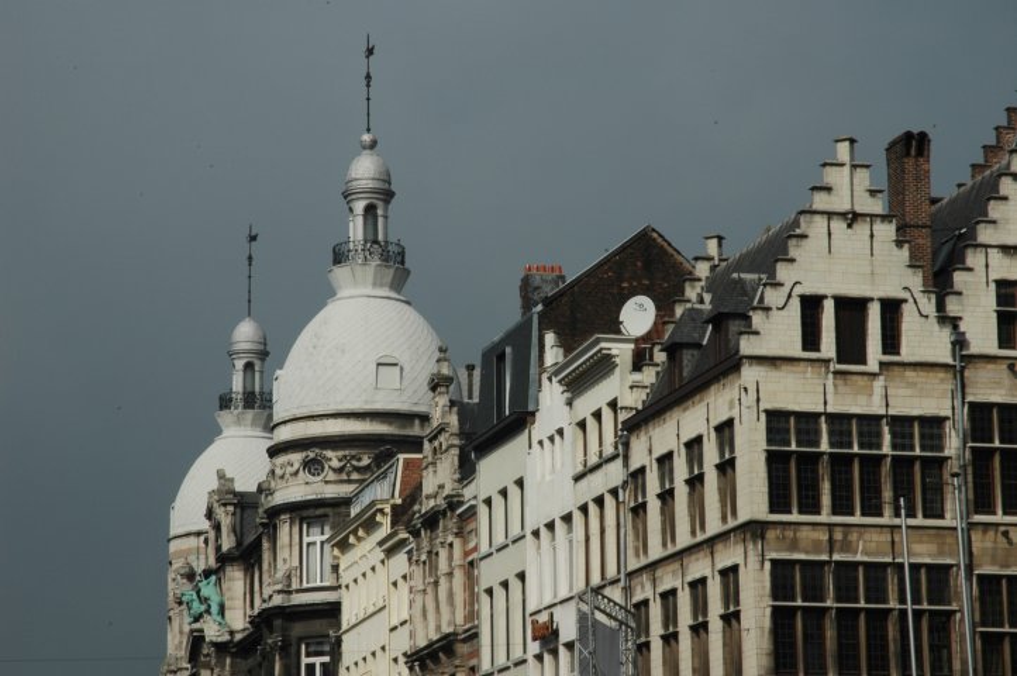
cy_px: 338
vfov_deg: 13.0
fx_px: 2963
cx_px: 508
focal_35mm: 105
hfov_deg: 19.5
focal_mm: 70
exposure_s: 1/100
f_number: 29
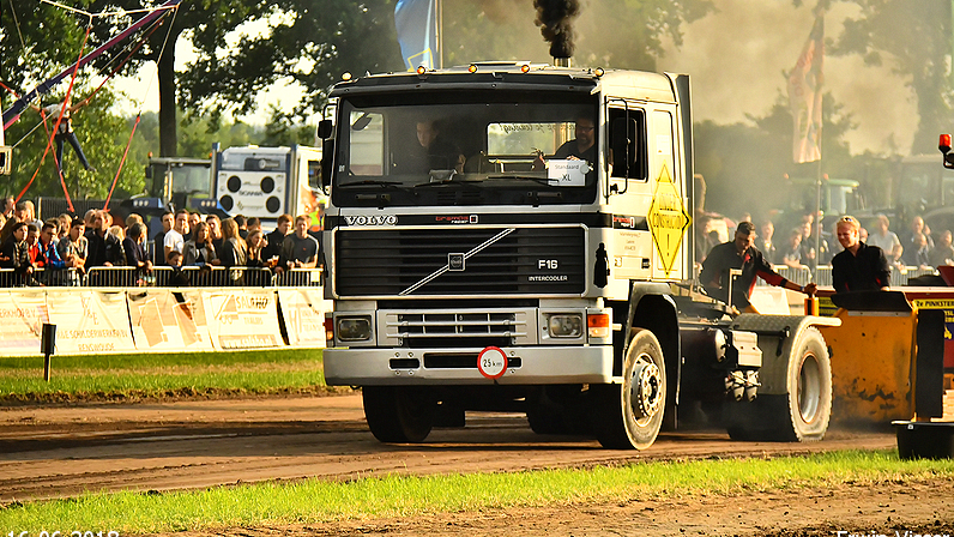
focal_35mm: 261
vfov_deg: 4.7
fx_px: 6591
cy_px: 232
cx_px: 478
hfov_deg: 8.3
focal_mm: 165
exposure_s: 1/6400
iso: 1250
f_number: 5.6
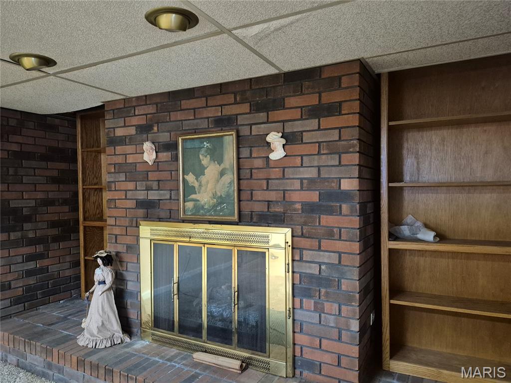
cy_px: 192
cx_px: 256
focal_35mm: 23
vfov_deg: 58.9
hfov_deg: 73.9
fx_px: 340
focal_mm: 5.4
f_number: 1.8
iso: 1600
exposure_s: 1/60
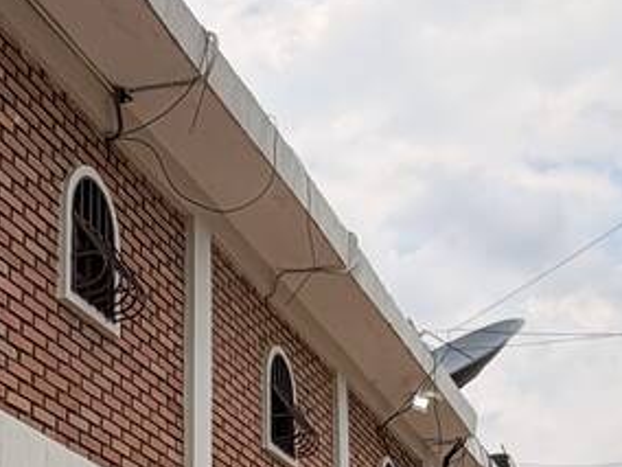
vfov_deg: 19.7
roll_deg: -3.8
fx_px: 1276
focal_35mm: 71
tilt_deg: +12.5
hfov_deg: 24.3
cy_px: 539
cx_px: -162
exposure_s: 1/928
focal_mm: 2.22
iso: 20
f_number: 2.2
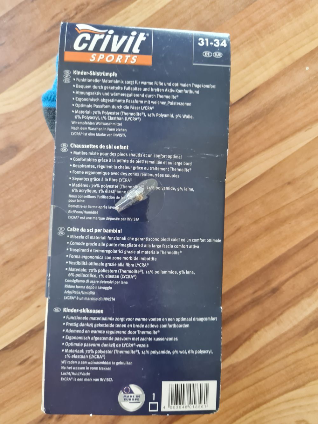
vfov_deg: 67.3
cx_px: 159
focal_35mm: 26
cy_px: 212
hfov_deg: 53.1
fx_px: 318
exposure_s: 1/40
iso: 400
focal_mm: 5.4
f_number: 1.8
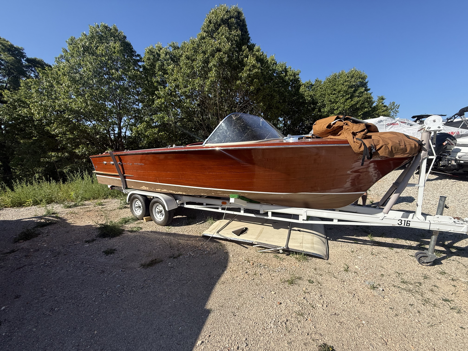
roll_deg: +0.7
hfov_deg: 102.1
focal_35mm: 14
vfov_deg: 85.7
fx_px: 189
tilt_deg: -5.9
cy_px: 176
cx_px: 234
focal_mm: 2.22
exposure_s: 1/1399
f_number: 2.2
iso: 50
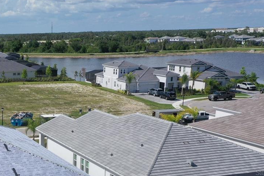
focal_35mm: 62
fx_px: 454
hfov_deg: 30.0
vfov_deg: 21.2
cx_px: -4
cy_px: 172
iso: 100
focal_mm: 10.26
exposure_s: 1/640
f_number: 6.3
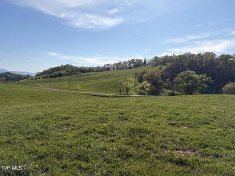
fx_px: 177
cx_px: 118
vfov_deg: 53.1
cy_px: 88
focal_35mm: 26
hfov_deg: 67.3
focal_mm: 5.96
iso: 50
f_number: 1.6
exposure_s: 1/7813
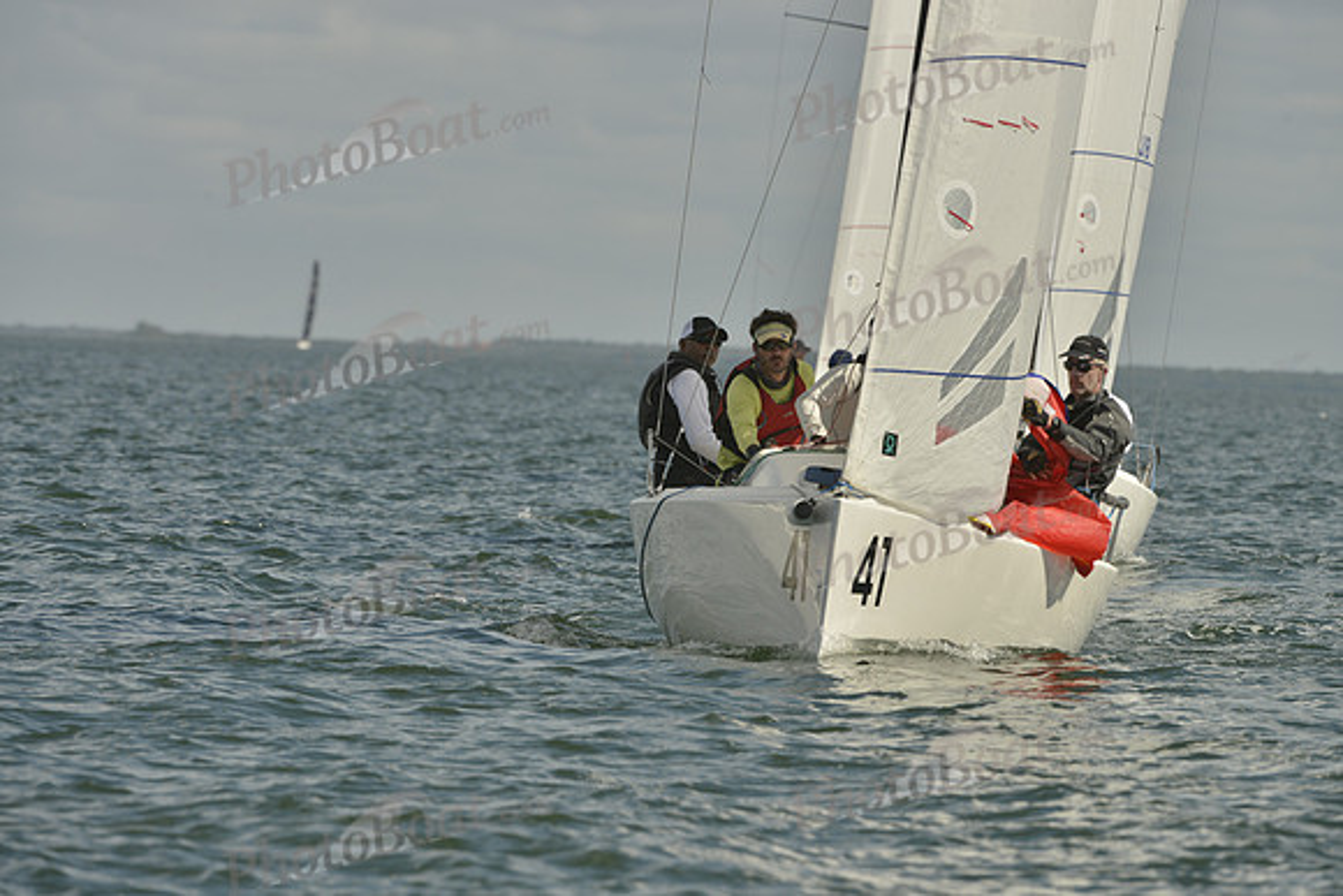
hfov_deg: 5.4
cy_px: 448
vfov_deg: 3.6
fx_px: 14179
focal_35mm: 380
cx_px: 672
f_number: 10
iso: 280
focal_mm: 380
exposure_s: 1/1000
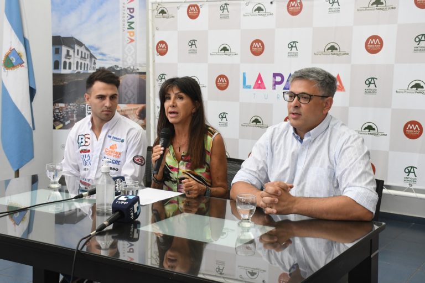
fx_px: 602
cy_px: 142
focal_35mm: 51
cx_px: 212
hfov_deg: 38.9
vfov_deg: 26.5
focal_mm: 34
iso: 3200
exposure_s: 1/200
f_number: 8
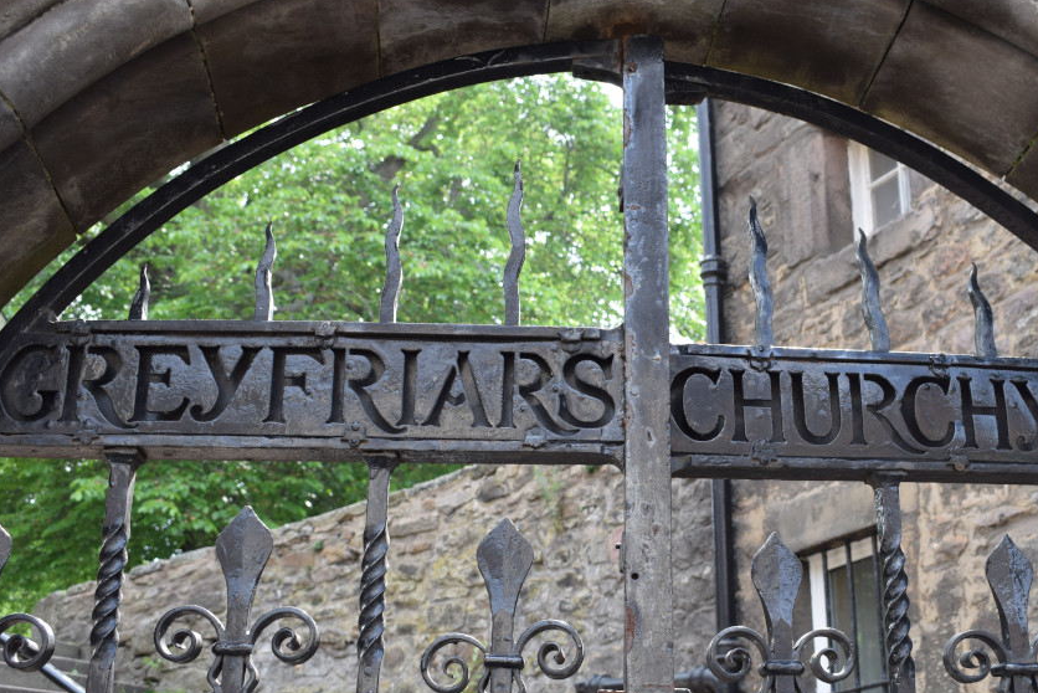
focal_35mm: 50
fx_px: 1431
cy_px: 417
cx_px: 612
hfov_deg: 39.7
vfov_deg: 27.2
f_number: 7.1
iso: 400
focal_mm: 27
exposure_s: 1/200
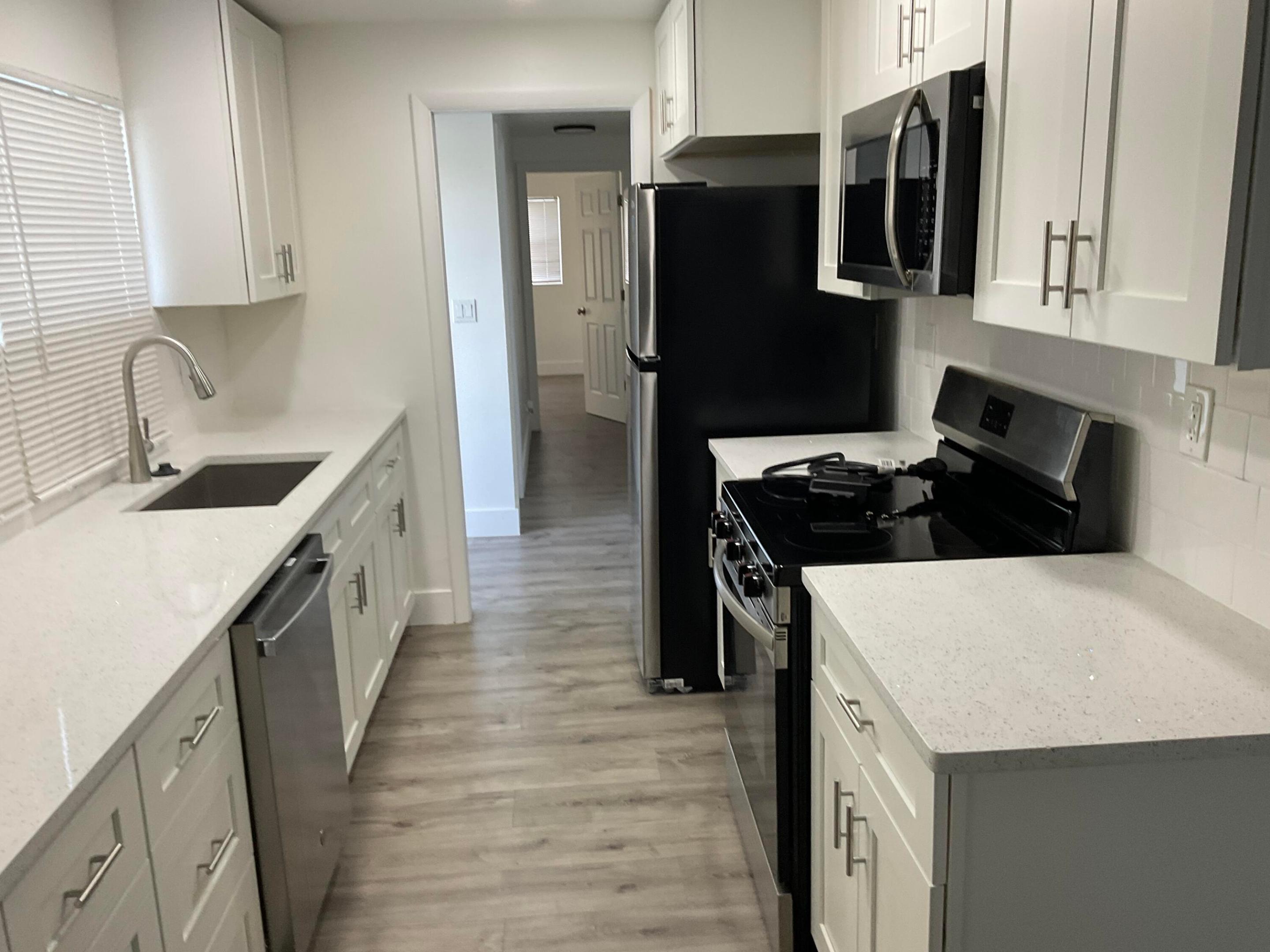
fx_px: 1064
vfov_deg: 48.2
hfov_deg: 61.7
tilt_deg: -10.0
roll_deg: +1.9
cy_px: 476
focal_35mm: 29
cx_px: 635
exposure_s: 1/60
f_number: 1.8
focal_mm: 3
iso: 40
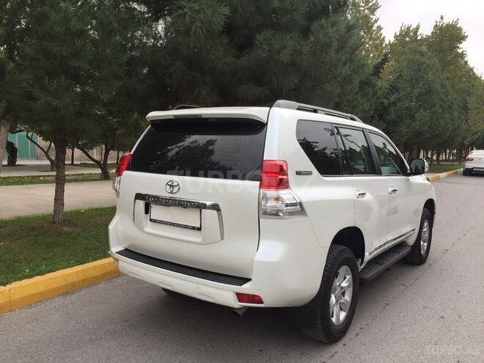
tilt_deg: -5.1
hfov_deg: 61.7
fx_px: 405
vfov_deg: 48.2
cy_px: 182
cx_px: 242
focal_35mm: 29
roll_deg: -1.2
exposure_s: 1/670
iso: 32
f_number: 2.2
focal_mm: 4.15
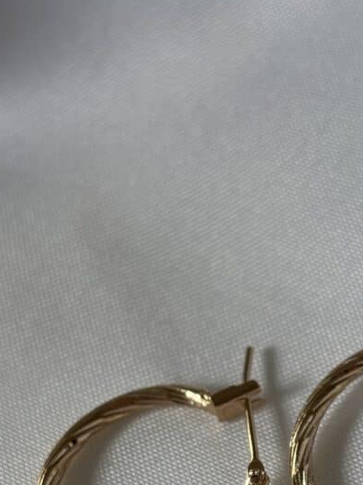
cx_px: 302
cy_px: 394
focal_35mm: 101
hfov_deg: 14.5
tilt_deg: -52.1
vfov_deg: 19.2
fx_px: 1413
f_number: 1.6
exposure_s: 1/121
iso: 32
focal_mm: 5.96
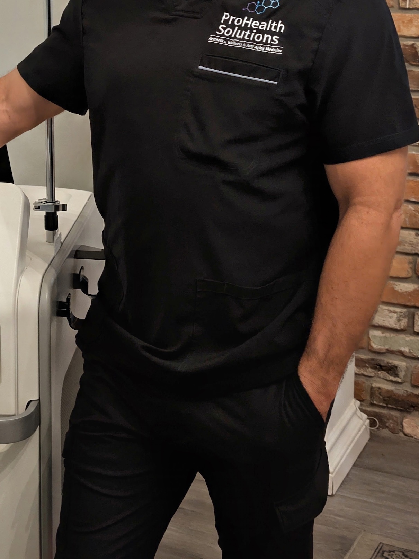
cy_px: 171
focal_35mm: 61
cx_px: -3
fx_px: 985
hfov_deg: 23.0
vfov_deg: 31.3
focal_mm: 6.9
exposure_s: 1/30
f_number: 1.68
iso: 464
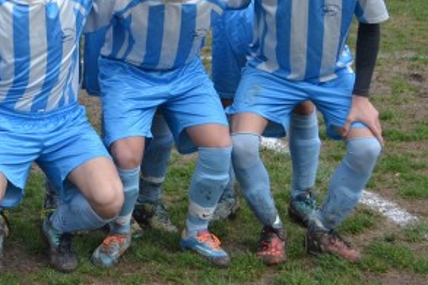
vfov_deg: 11.8
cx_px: -4
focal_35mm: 115
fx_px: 1366
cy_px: 10
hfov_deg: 17.4
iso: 400
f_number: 5
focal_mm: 34
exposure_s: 1/1250
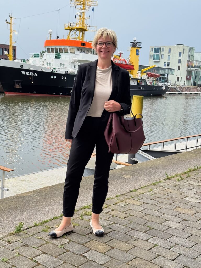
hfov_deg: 30.3
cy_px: 134
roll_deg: -2.5
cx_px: 100
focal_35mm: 48
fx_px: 372
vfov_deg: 39.7
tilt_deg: -7.6
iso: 50
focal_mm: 6.76
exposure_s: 1/121
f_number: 1.78
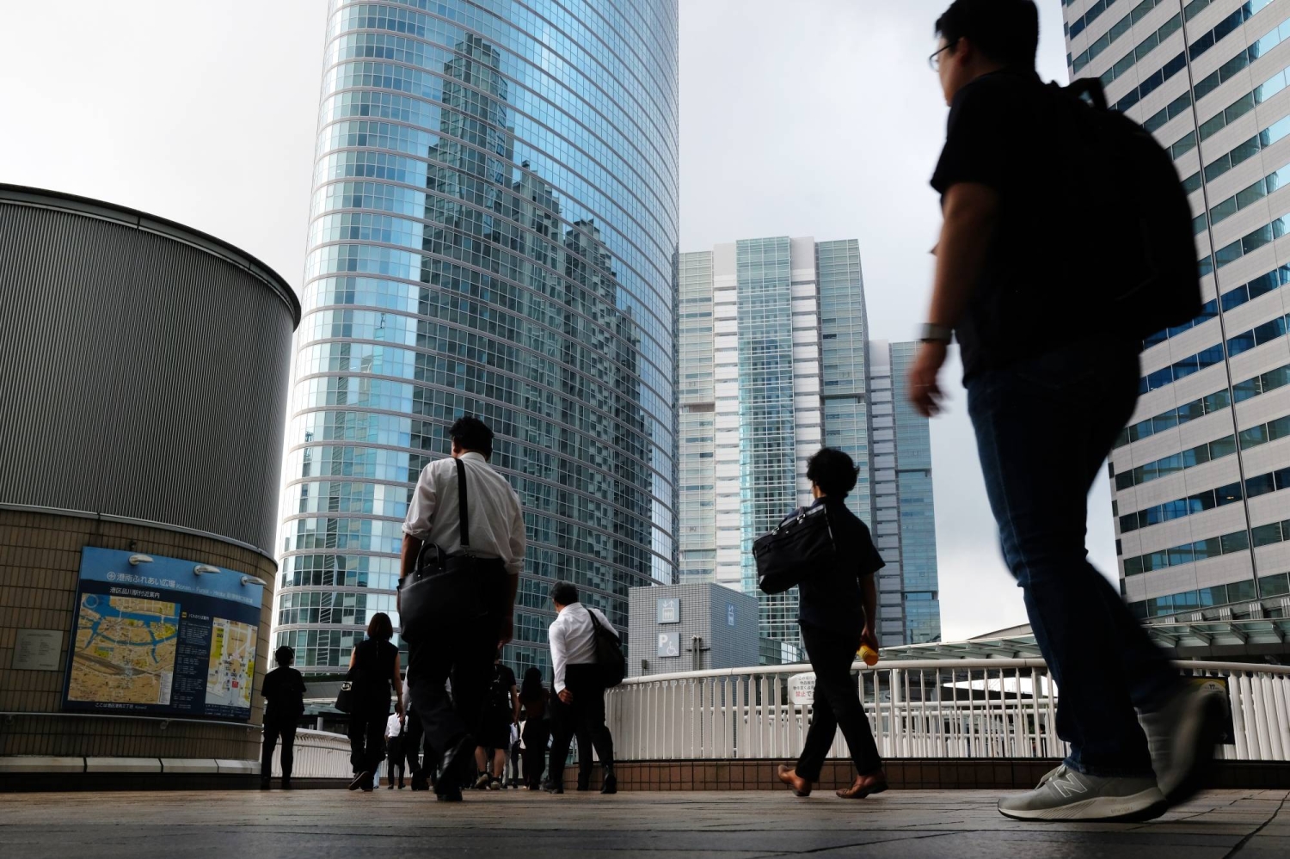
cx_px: 645
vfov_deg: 37.8
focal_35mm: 35
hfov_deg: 54.5
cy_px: 430
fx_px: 1254
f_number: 14
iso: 800
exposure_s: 1/120
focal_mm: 23
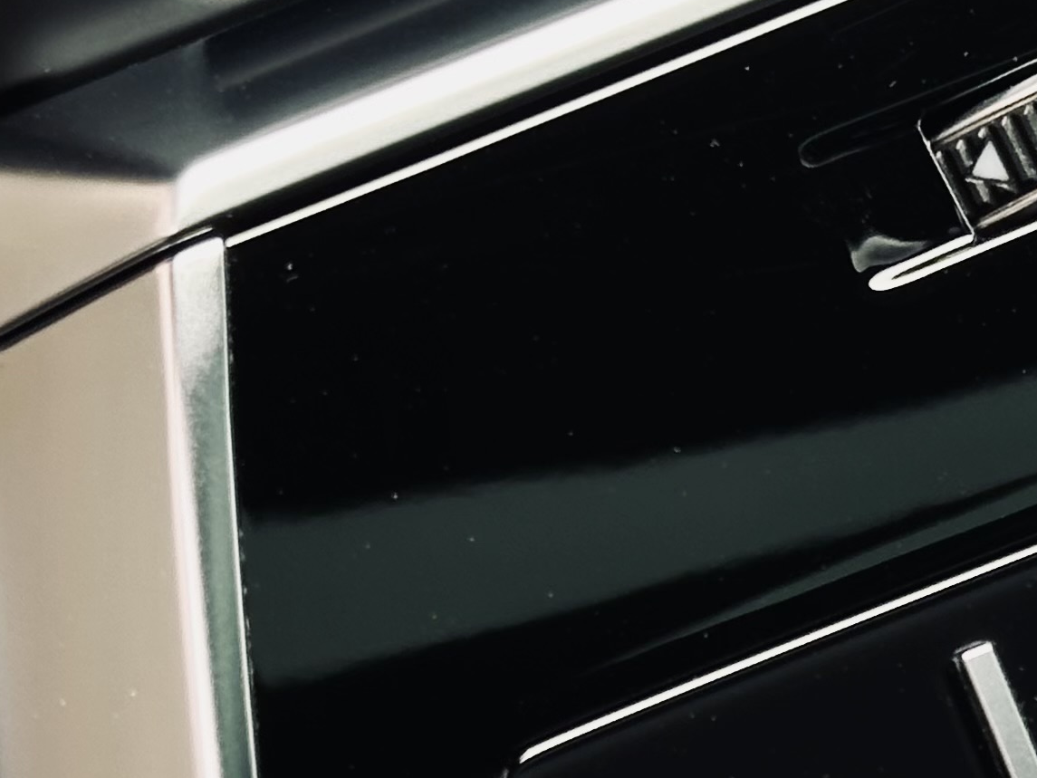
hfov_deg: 11.5
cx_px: 1138
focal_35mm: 169
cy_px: 794
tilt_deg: -29.1
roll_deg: +8.1
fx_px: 5063
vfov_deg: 8.7
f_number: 1.78
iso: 80
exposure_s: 1/121
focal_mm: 6.86
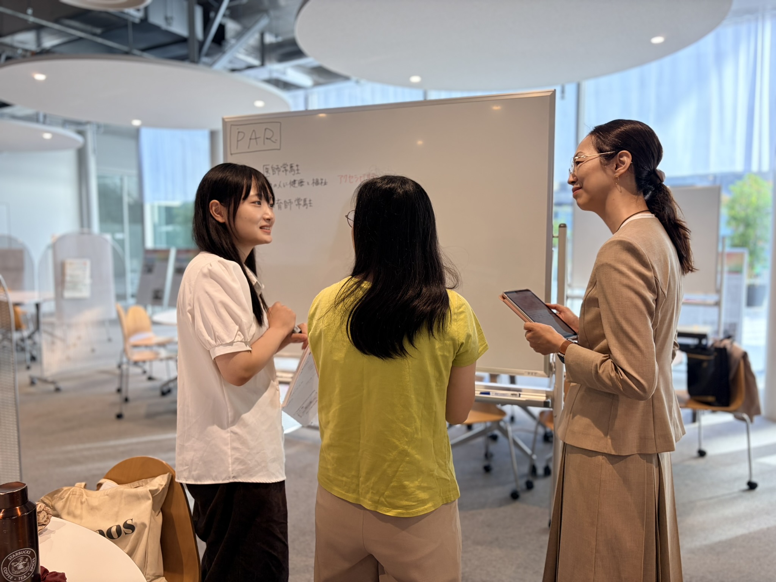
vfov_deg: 53.1
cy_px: 291
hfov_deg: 67.3
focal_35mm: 26
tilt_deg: -4.1
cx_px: 388
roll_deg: +1.3
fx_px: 583
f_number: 1.6
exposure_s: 1/182
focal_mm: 5.96
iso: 50
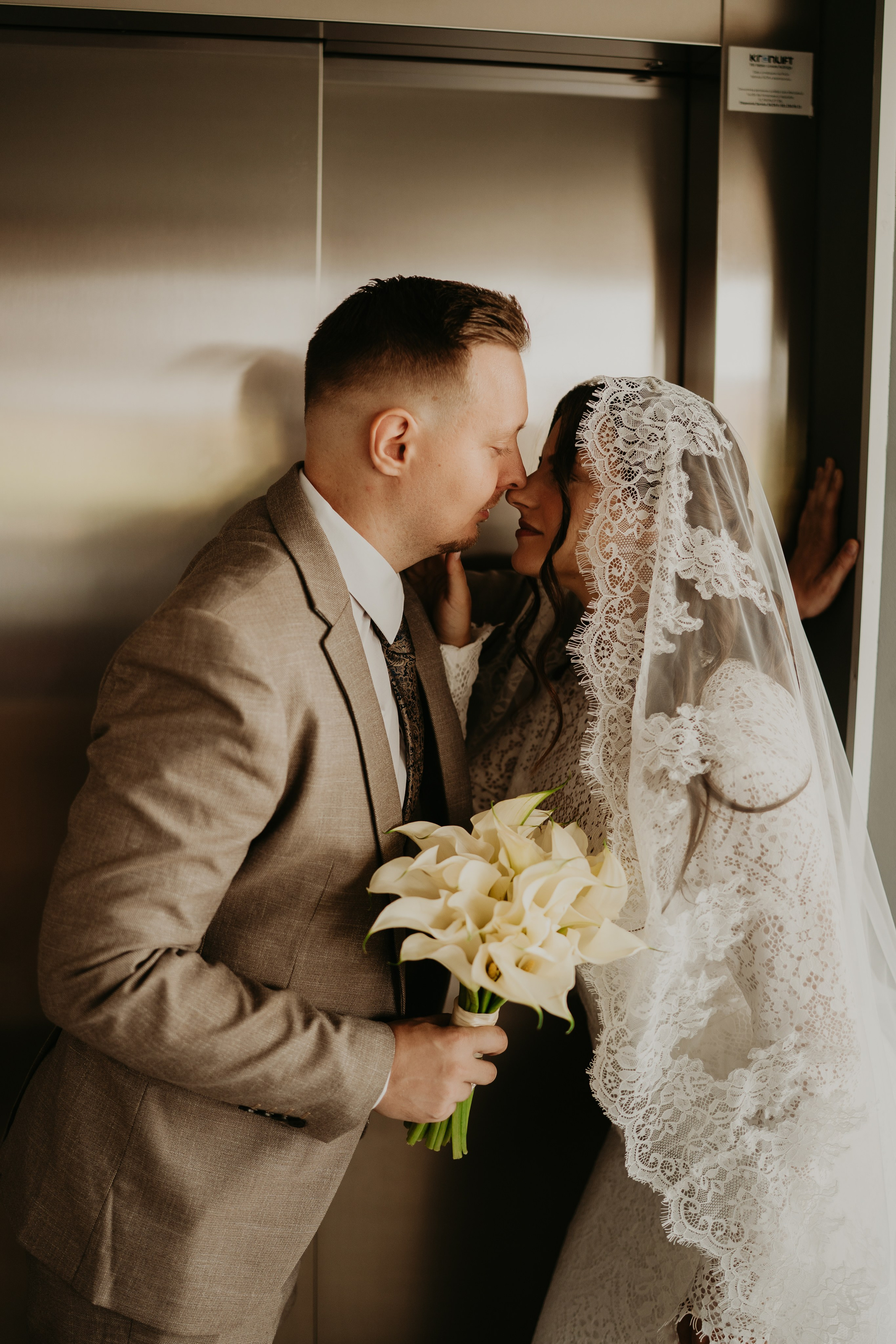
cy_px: 672
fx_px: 1307
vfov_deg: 54.4
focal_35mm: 35
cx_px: 448
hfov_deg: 37.9
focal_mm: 35
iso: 250
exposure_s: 1/250
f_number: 1.6
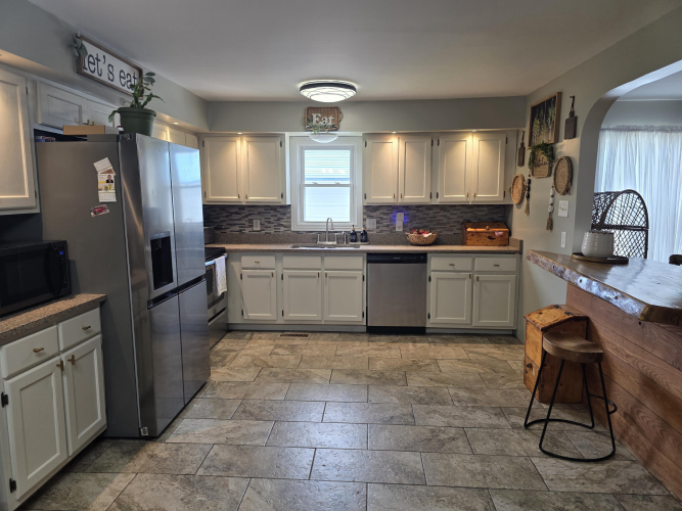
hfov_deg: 73.9
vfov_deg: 58.9
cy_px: 256
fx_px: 453
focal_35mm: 23
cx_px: 341
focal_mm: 6.3
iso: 100
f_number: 1.7
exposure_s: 1/120
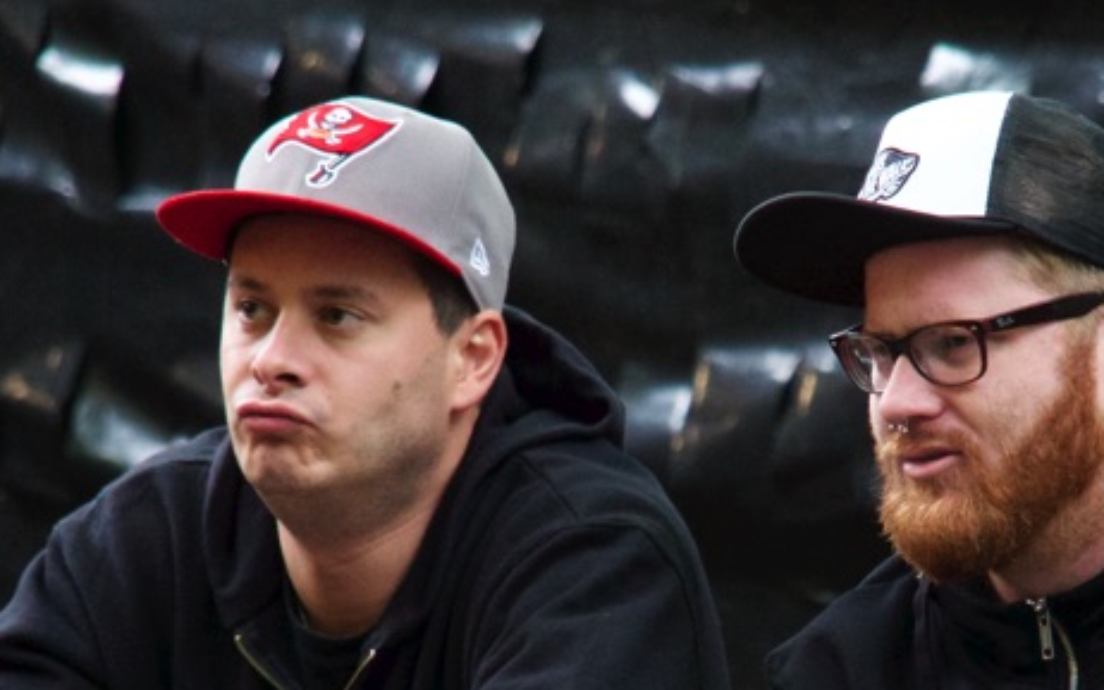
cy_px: 639
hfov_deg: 3.9
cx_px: 691
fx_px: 16311
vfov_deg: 2.4
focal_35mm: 542
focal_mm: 240
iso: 12800
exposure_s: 1/90
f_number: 6.3
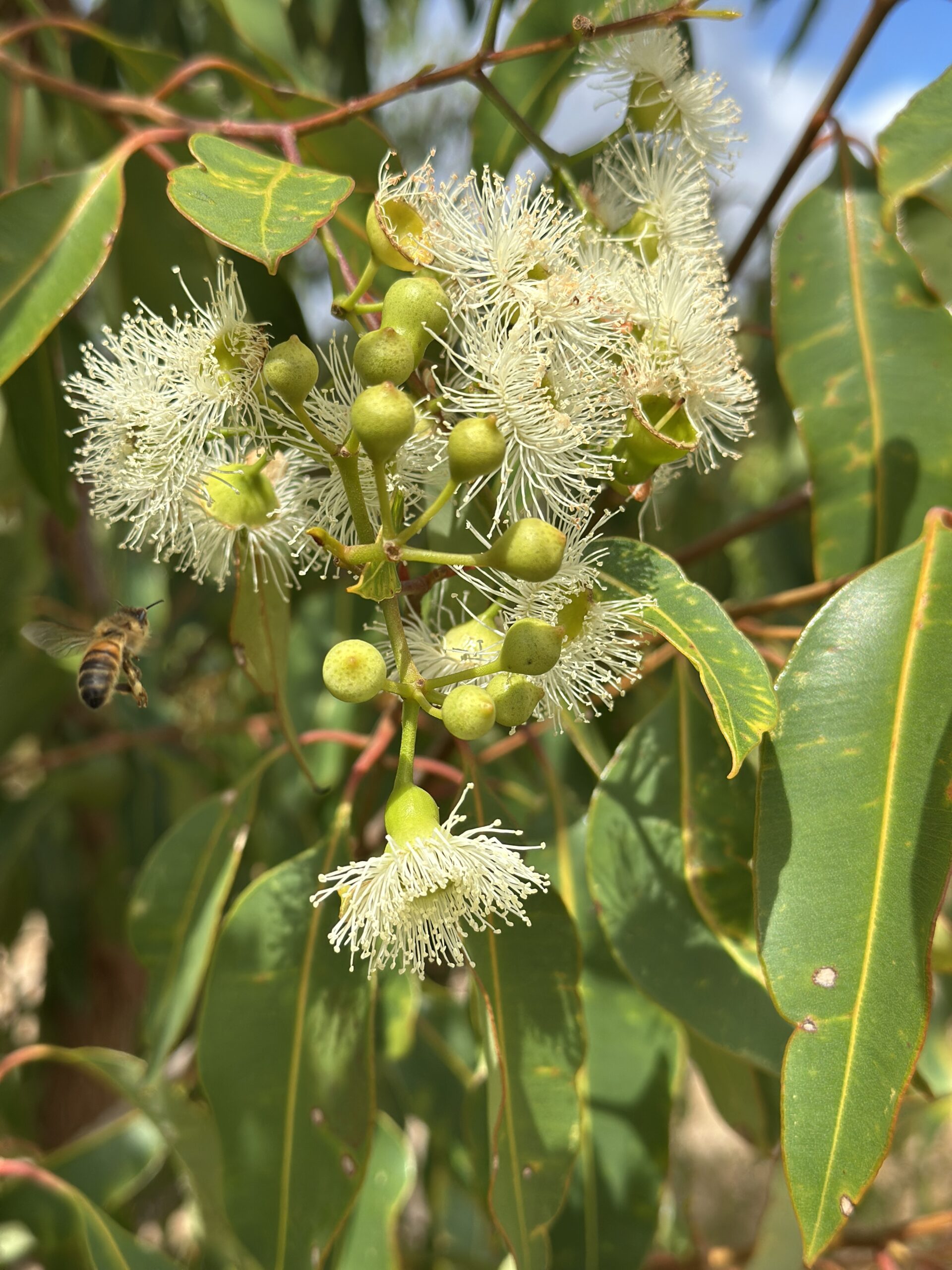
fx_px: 1760
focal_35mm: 48
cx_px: 476
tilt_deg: -5.6
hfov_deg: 30.3
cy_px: 635
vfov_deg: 39.7
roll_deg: +1.9
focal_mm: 6.86
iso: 100
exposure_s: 1/3597
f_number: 1.78
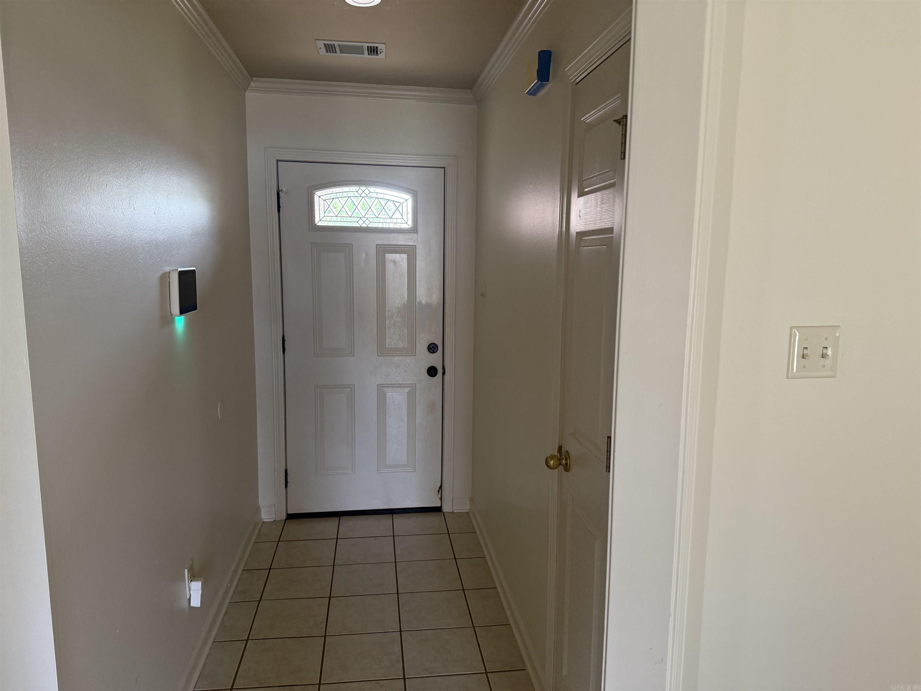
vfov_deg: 56.8
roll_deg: -0.6
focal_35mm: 24
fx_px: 639
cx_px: 460
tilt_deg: -6.7
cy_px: 346
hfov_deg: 71.6
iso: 200
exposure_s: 1/73
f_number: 1.78
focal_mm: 6.76
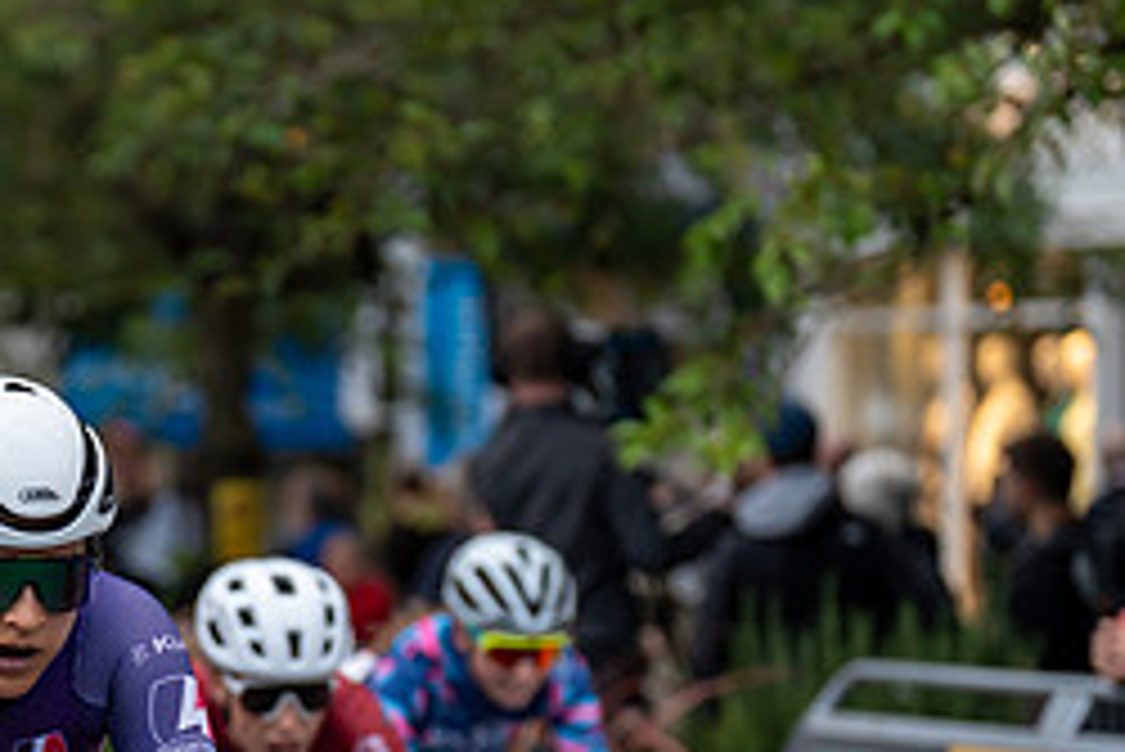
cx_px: -117
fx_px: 7254
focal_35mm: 232
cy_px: 628
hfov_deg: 8.8
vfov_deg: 5.9
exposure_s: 1/800
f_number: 2.8
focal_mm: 100
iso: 640
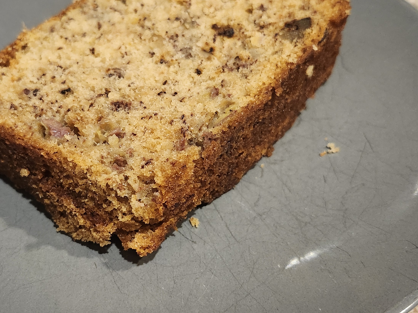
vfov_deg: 34.3
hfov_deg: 44.5
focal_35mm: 42
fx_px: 507
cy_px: 148
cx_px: 164
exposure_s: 1/120
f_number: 1.8
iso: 1000
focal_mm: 5.54
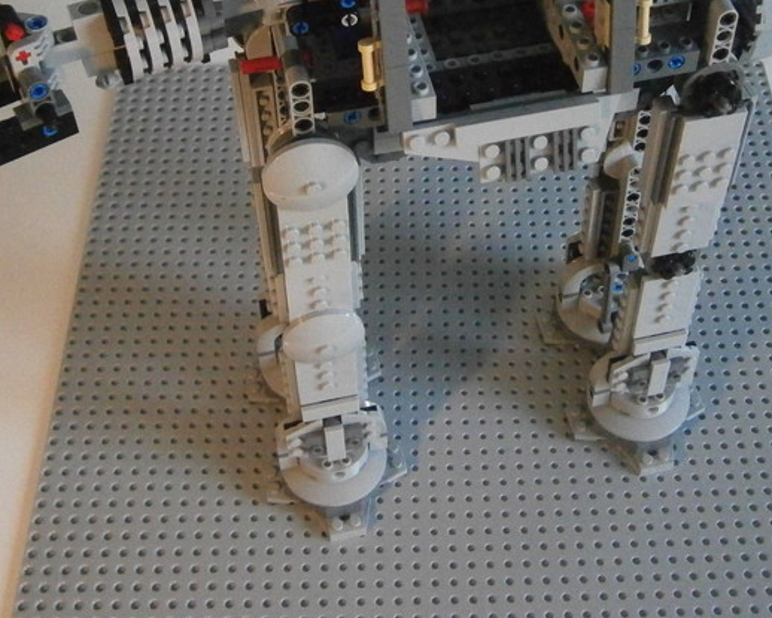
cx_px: 456
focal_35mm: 61
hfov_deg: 30.9
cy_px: 160
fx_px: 1395
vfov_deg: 24.7
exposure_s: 1/80
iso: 800
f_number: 3.1
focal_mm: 6.4
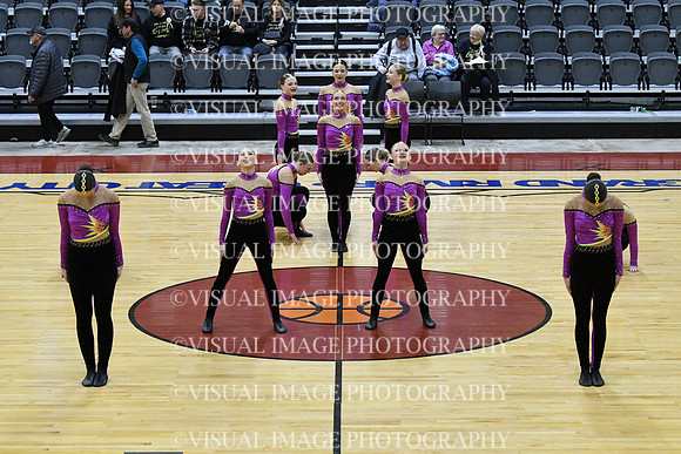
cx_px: 340
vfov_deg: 13.0
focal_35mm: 105
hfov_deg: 19.5
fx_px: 1987
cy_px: 227
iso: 5000
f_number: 4
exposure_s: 1/400
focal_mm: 70
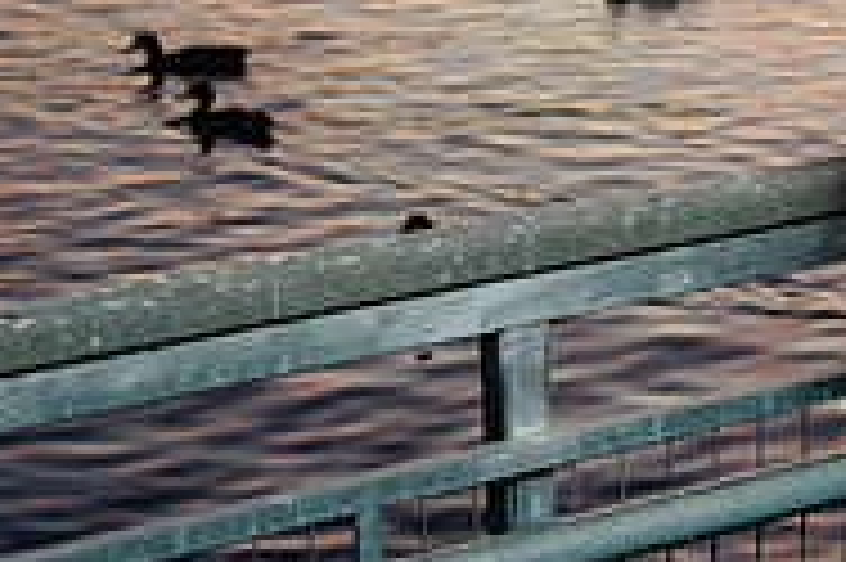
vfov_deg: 10.0
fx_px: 3193
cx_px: 981
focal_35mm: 136
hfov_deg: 14.7
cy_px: 38
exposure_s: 1/200
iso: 640
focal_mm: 44
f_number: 4
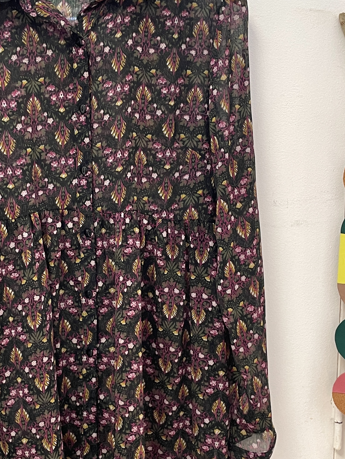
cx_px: 115
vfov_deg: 35.5
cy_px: 258
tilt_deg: -12.5
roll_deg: +1.6
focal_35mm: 54
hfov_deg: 26.9
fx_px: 718
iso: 64
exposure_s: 1/50
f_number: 1.6
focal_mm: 4.2
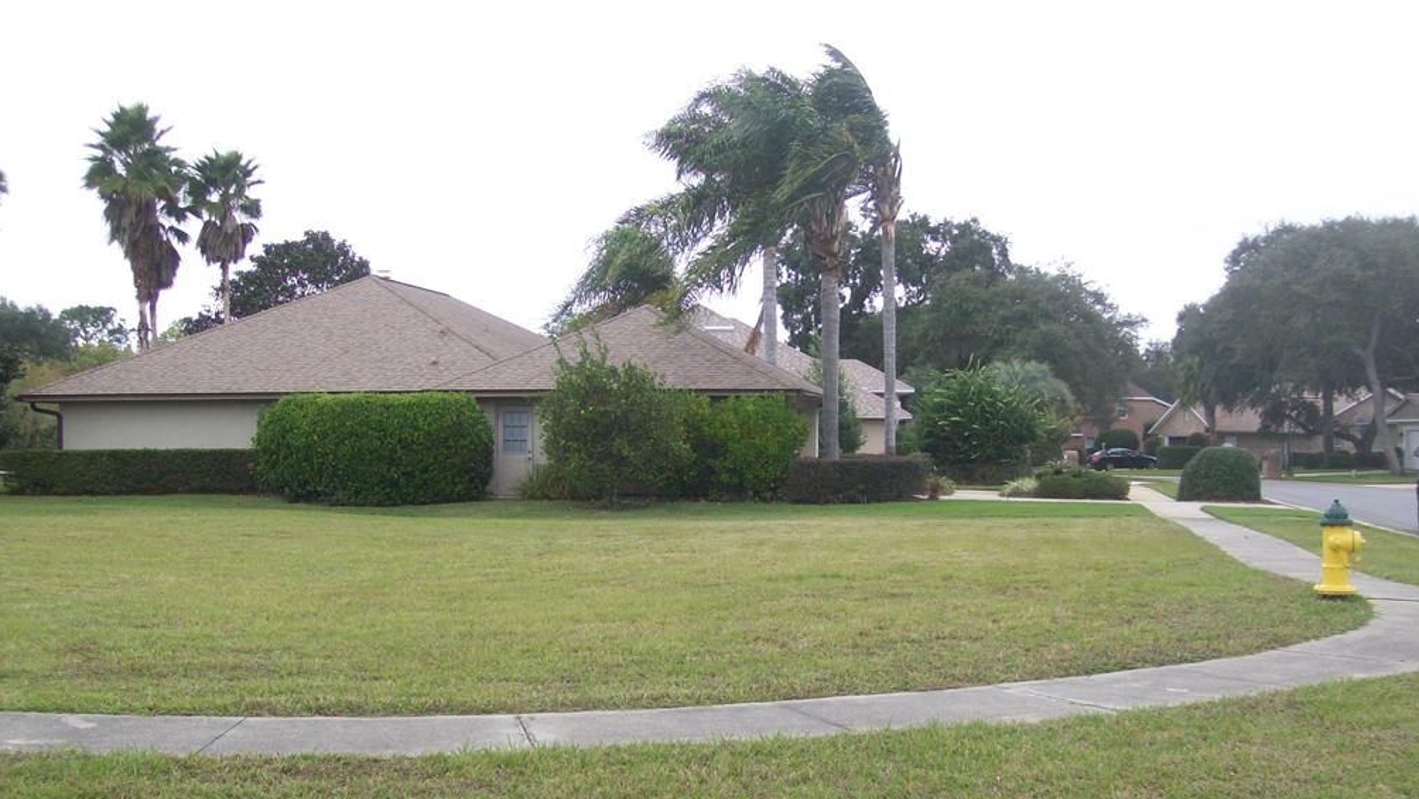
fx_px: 1882
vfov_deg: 23.8
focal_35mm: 50
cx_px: 710
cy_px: 537
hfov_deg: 41.3
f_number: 3
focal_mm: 7.6
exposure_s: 1/112
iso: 80
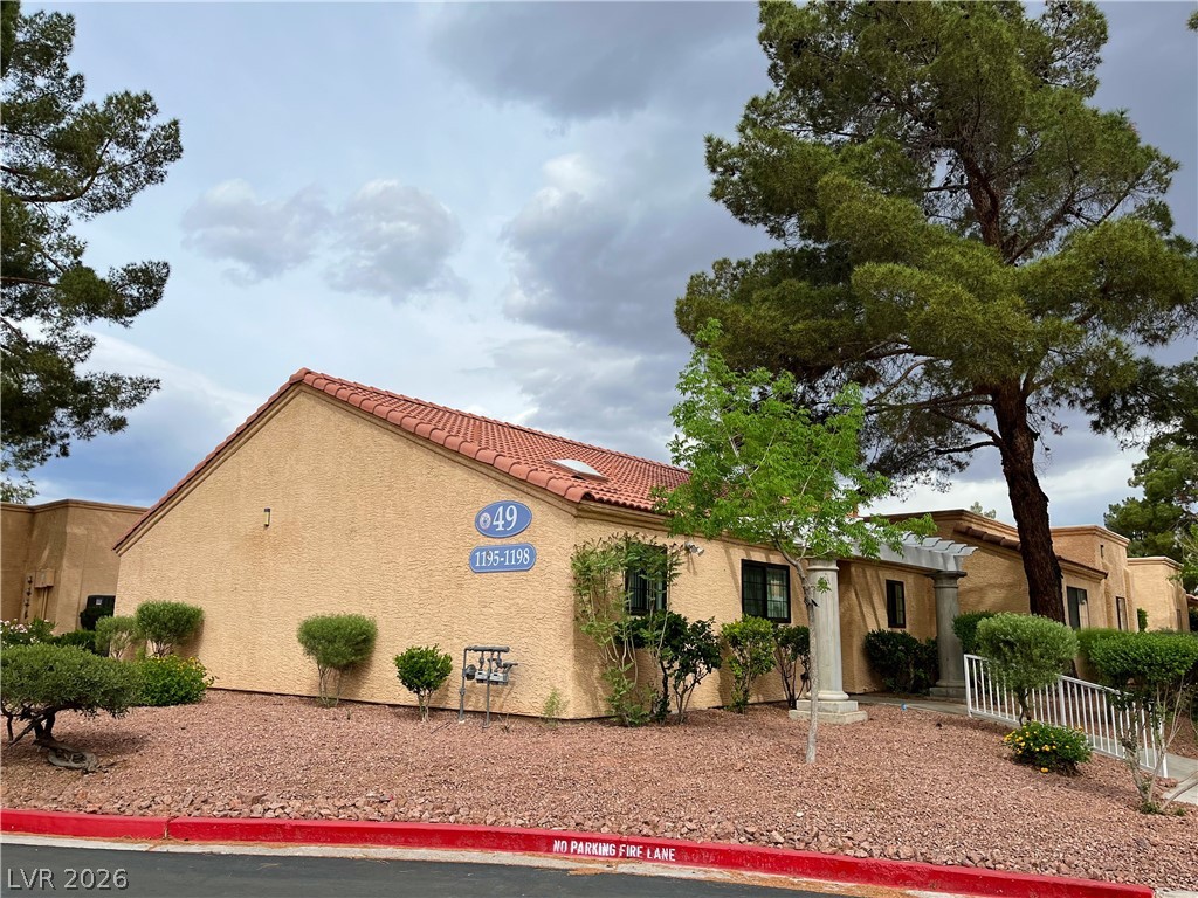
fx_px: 900
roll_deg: -1.0
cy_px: 449
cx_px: 599
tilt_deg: +11.0
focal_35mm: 26
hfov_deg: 67.3
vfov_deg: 53.1
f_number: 1.6
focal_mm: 5.1
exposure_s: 1/5076
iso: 50
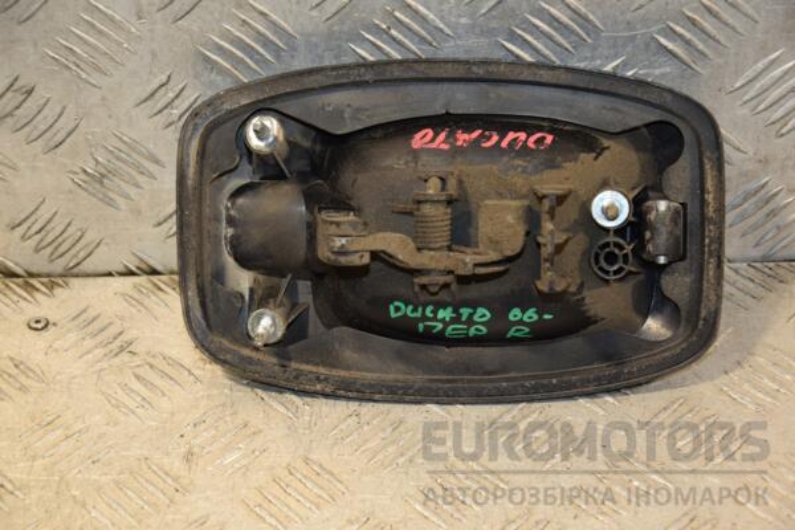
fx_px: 2186
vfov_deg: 13.8
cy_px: 265
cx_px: 398
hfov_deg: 20.6
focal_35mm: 99
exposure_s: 1/160
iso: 800
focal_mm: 66
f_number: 5.3
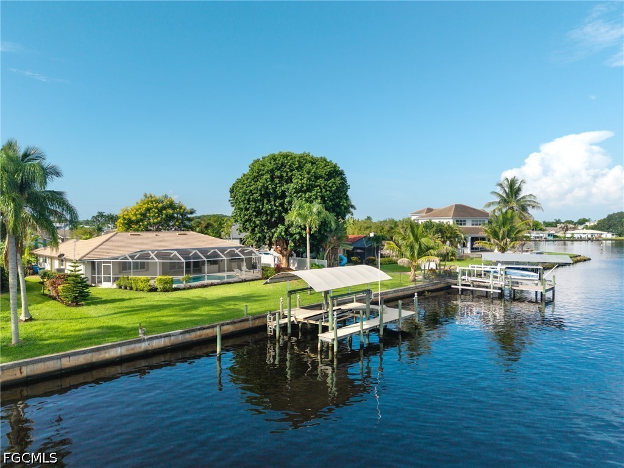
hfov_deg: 71.6
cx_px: 312
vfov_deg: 56.8
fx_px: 433
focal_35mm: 24
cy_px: 234
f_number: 1.8
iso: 100
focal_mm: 8.67
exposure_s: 1/320
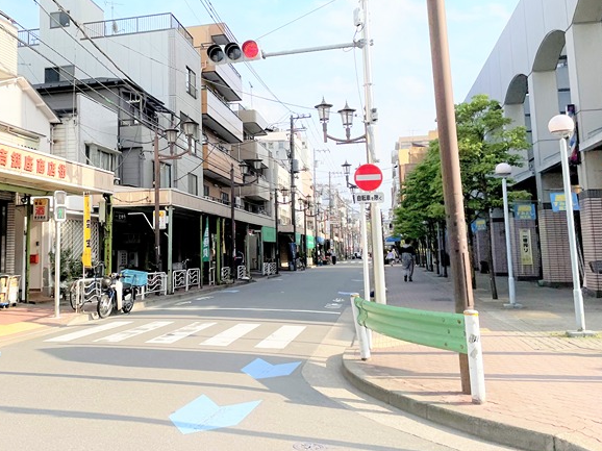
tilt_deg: +8.0
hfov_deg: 50.5
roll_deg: -0.9
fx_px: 626
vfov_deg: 39.5
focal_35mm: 36
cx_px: 201
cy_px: 189
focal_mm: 4.2
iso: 32
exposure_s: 1/2451
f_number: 1.6
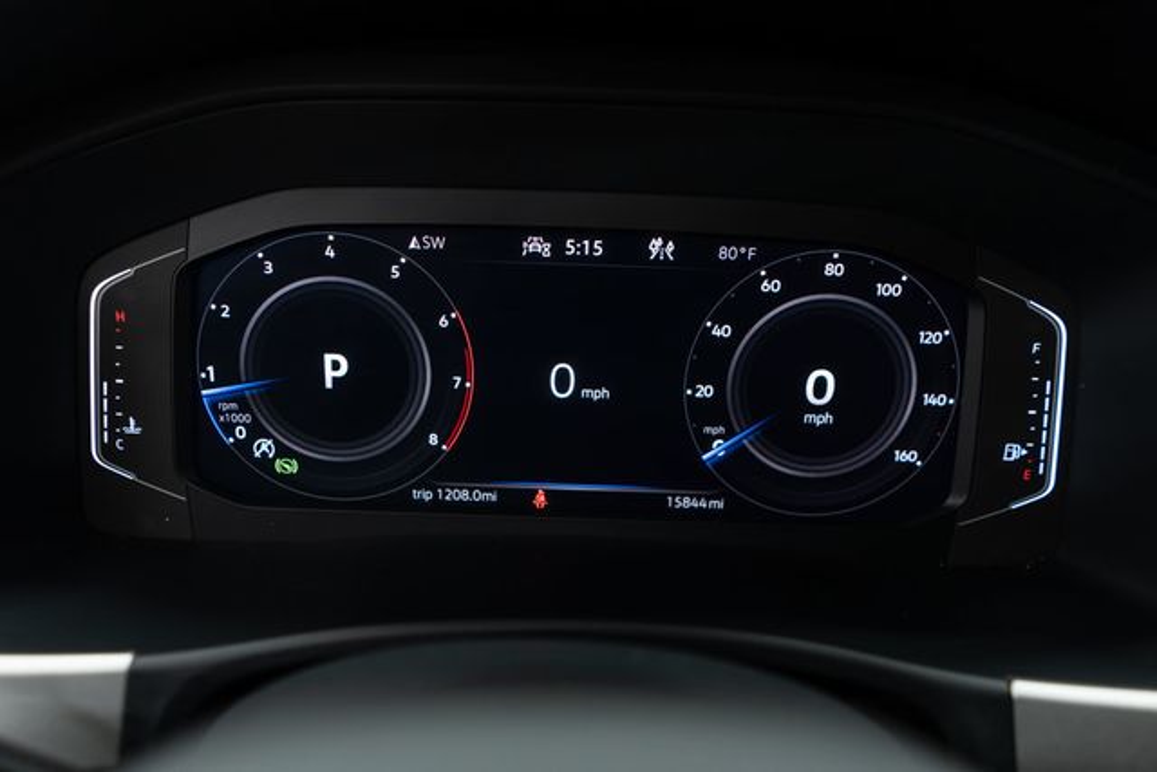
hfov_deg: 65.5
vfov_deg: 46.4
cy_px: 386
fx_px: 900
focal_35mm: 28
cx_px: 578
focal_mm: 28
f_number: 3.2
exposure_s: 1/40
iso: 800
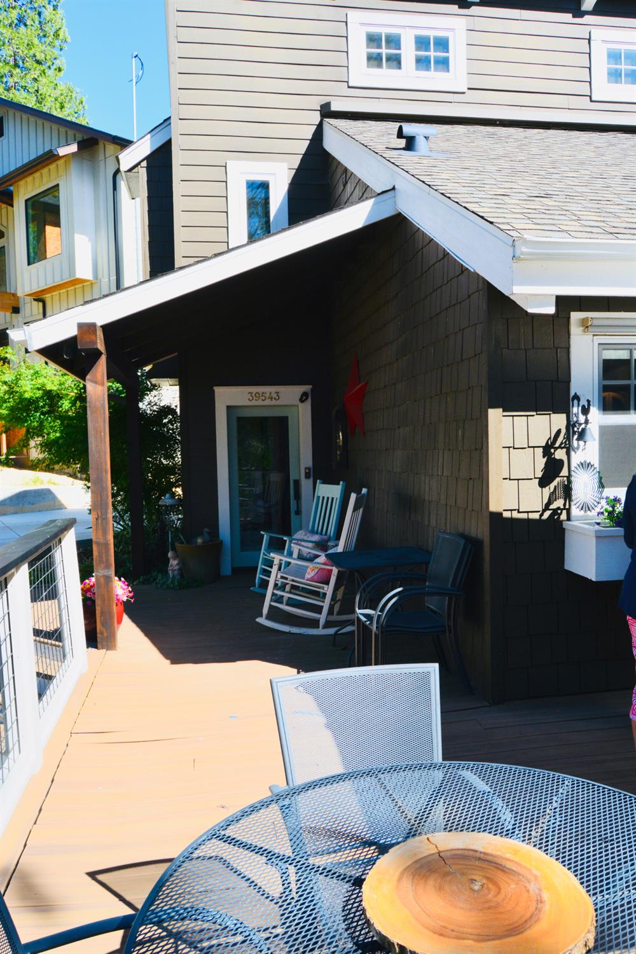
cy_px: 477
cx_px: 318
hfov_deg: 47.9
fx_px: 715
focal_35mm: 27
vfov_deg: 67.4
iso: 280
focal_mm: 18
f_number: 10
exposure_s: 1/250
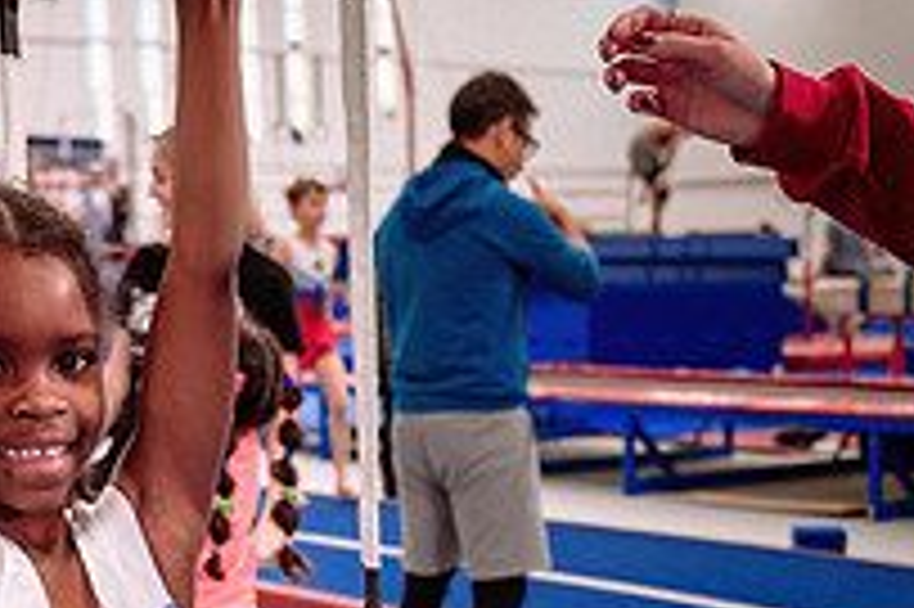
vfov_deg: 15.9
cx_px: 509
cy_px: 700
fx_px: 2106
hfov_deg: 24.5
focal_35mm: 83
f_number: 2.8
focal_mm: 29
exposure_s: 1/400
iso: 1600
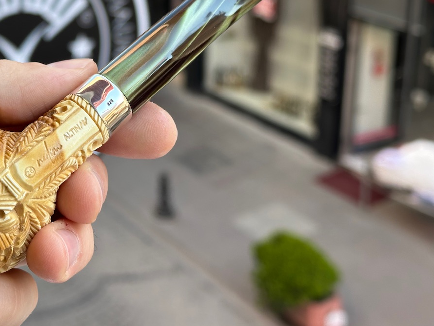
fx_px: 865
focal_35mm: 69
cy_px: 96
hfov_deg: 28.0
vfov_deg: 21.2
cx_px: 139
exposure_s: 1/274
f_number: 1.78
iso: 64
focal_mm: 6.86
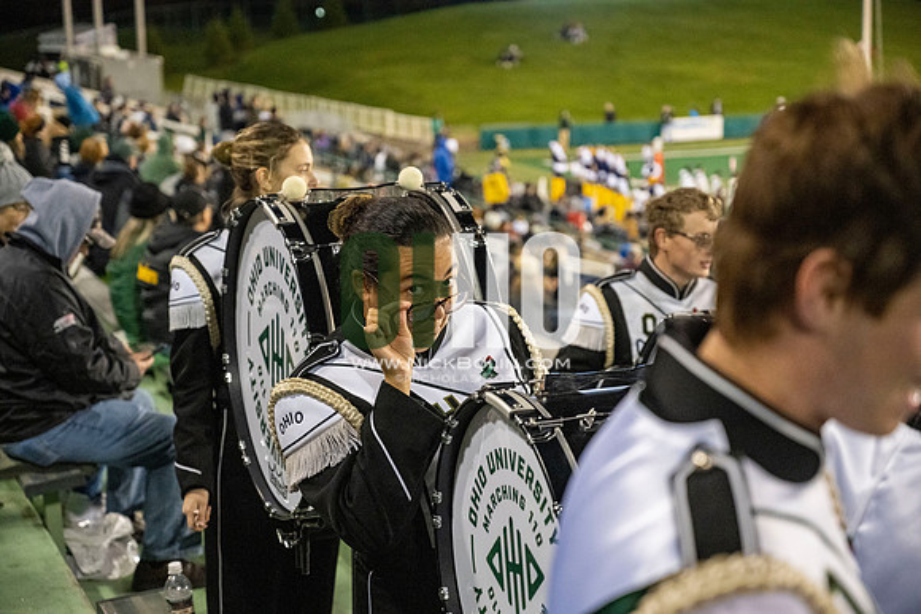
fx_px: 1791
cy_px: 307
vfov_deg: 19.5
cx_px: 460
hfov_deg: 28.8
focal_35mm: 70
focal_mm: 70
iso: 3200
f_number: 4
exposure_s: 1/500
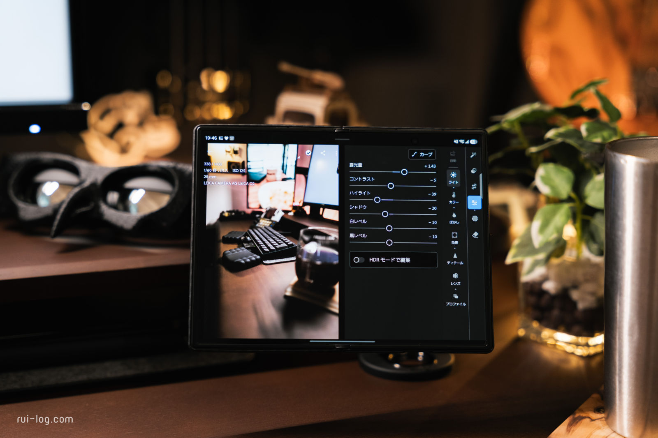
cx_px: 329
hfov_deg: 28.8
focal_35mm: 70
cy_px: 219
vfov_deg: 19.4
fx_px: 1279
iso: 400
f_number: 2.8
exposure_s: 1/60
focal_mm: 70
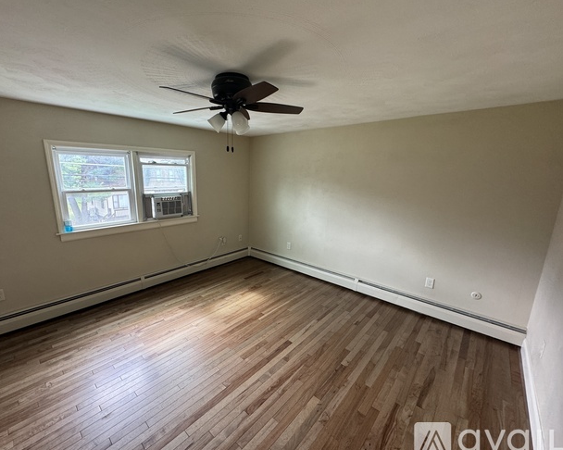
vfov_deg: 84.0
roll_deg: -0.8
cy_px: 228
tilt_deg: -13.3
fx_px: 250
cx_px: 255
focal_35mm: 15
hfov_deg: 96.5
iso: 160
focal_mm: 2.22
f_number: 2.2
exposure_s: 1/99
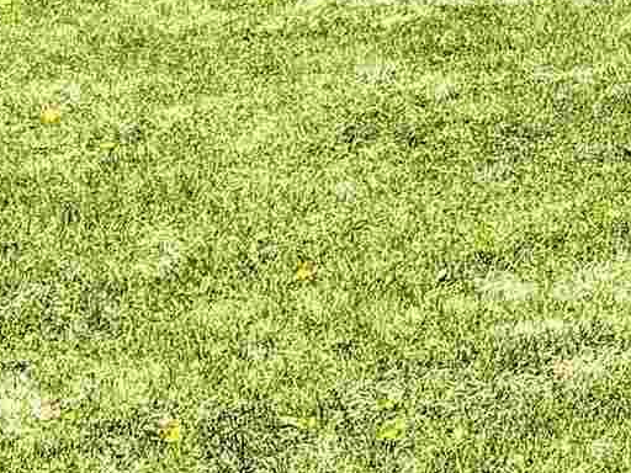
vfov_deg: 8.8
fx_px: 2953
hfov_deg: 10.4
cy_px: -370
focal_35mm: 162
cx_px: 1539
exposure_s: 1/1508
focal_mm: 4.71
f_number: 1.7
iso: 100
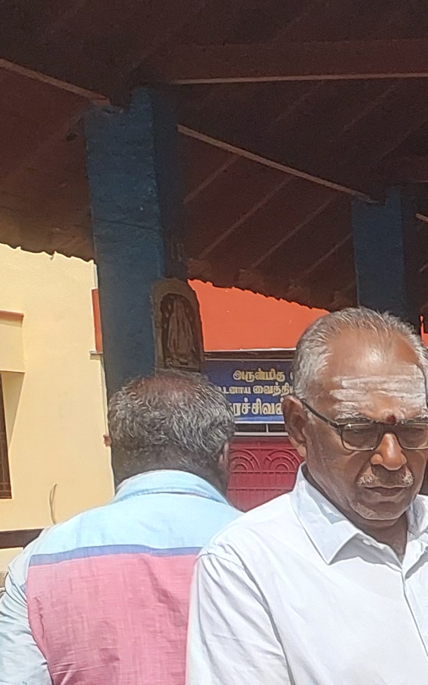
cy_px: 813
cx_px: 840
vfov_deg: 20.7
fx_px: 1755
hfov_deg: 12.4
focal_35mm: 94
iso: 25
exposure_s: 1/591
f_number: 1.8
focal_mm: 5.06
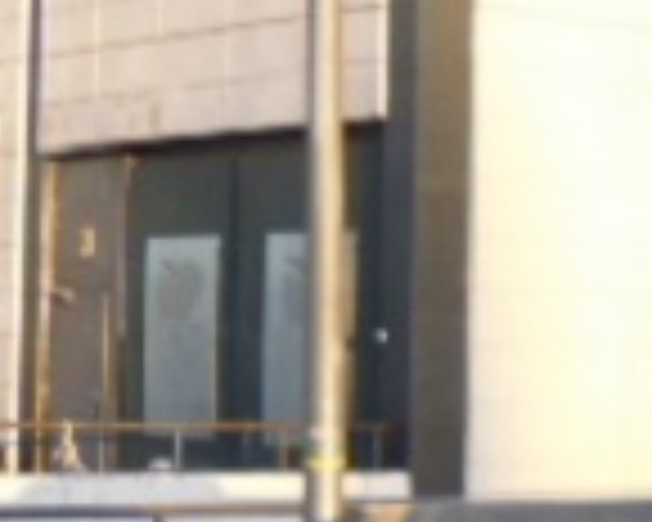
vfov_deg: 14.0
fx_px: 2123
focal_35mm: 110
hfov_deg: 16.9
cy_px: 266
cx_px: -67
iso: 100
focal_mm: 4.3
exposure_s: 1/250
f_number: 2.8
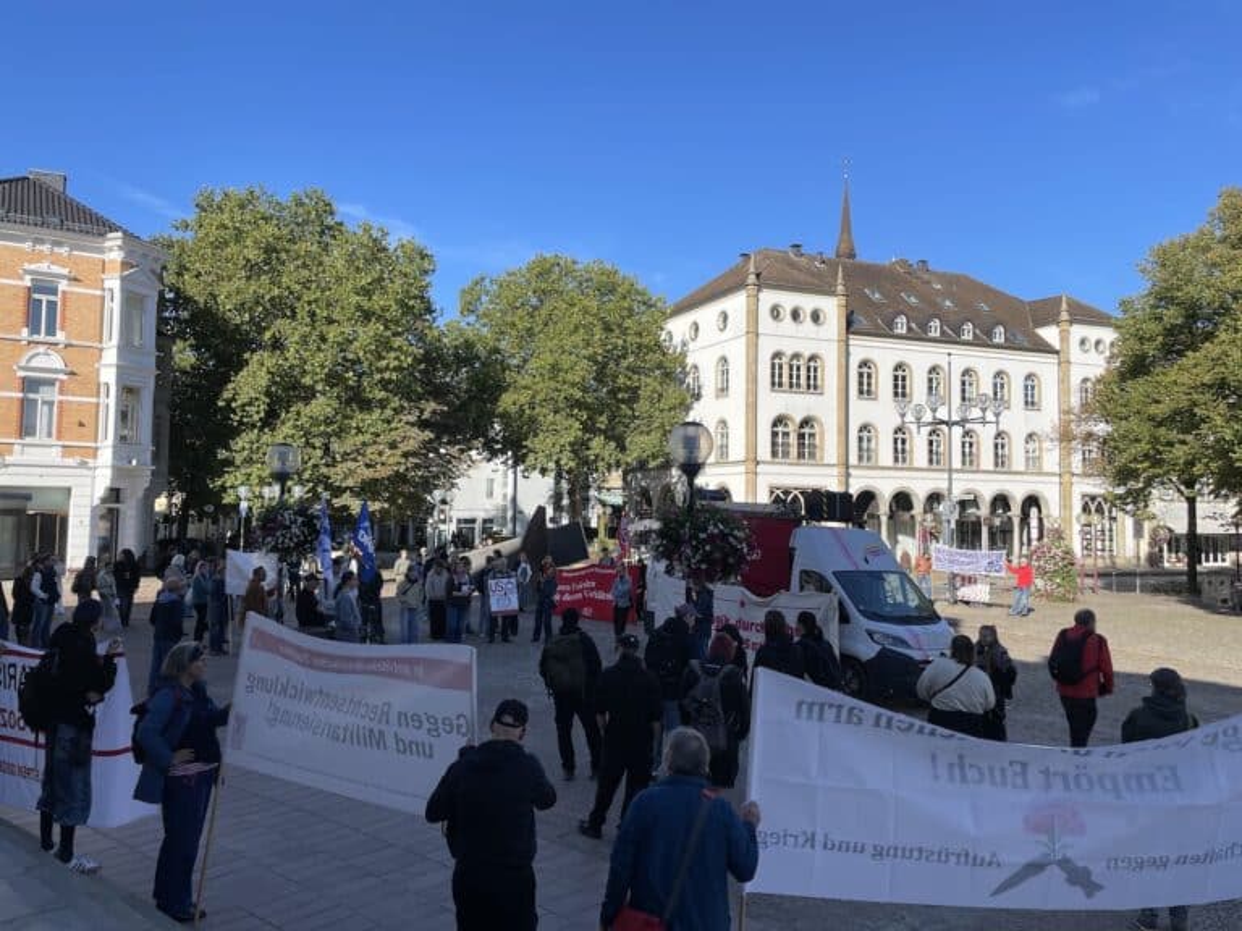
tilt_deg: +2.1
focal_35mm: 26
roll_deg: -1.0
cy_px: 466
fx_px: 933
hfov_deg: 67.3
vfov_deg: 53.1
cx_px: 621
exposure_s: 1/2618
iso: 32
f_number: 1.6
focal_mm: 4.2
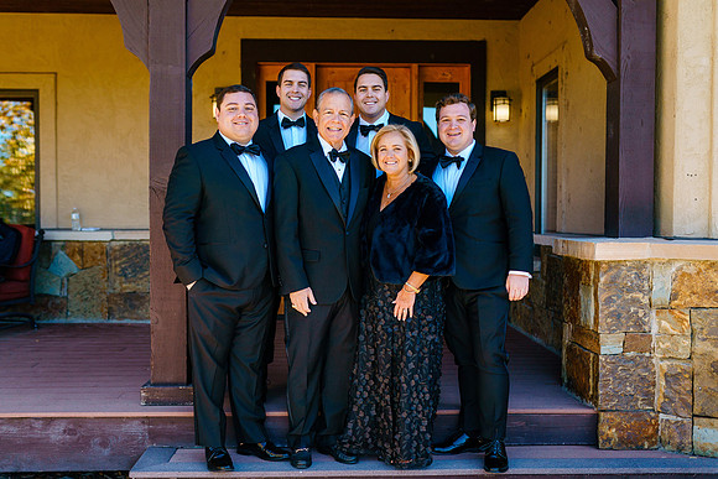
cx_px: 351
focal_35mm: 36
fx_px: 727
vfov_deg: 36.5
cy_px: 240
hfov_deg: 52.6
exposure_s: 1/3200
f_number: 2
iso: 250
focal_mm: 35
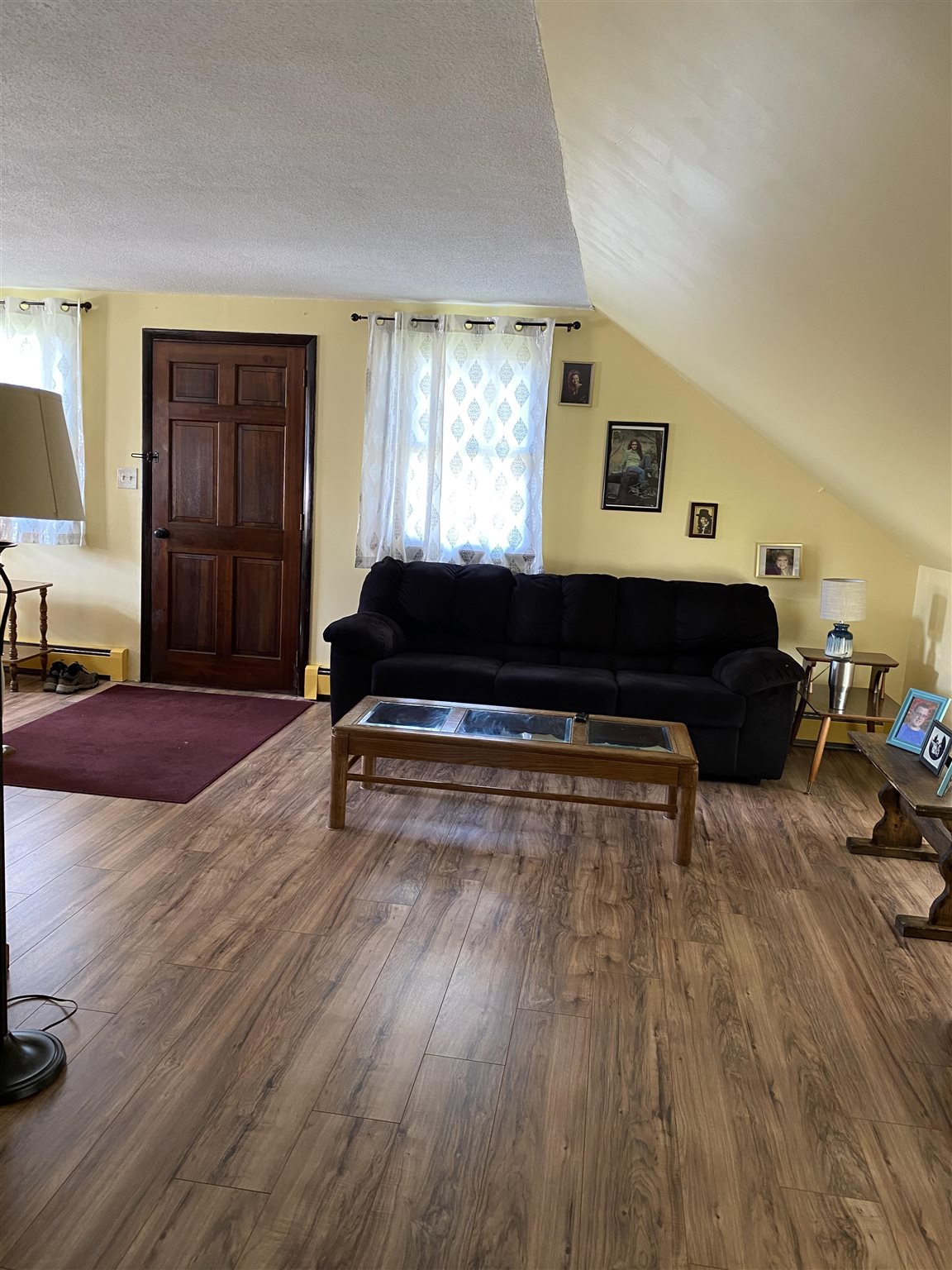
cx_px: 476
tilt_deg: -8.3
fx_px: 953
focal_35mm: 26
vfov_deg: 67.3
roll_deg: -3.2
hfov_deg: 53.1
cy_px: 635
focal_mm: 4.25
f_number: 1.8
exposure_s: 1/60
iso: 250
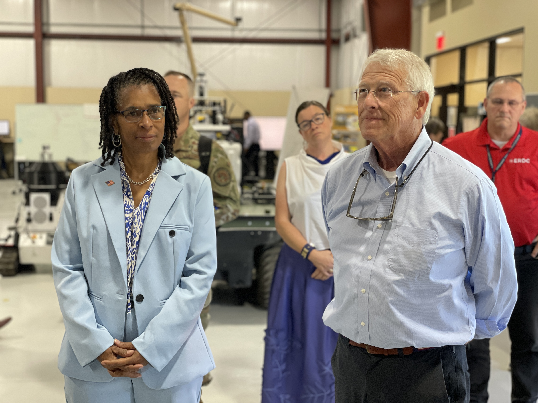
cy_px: 202
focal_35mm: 52
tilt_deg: -5.5
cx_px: 269
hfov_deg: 36.8
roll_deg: -0.2
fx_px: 808
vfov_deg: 28.0
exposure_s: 1/122
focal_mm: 6
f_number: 2
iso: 250
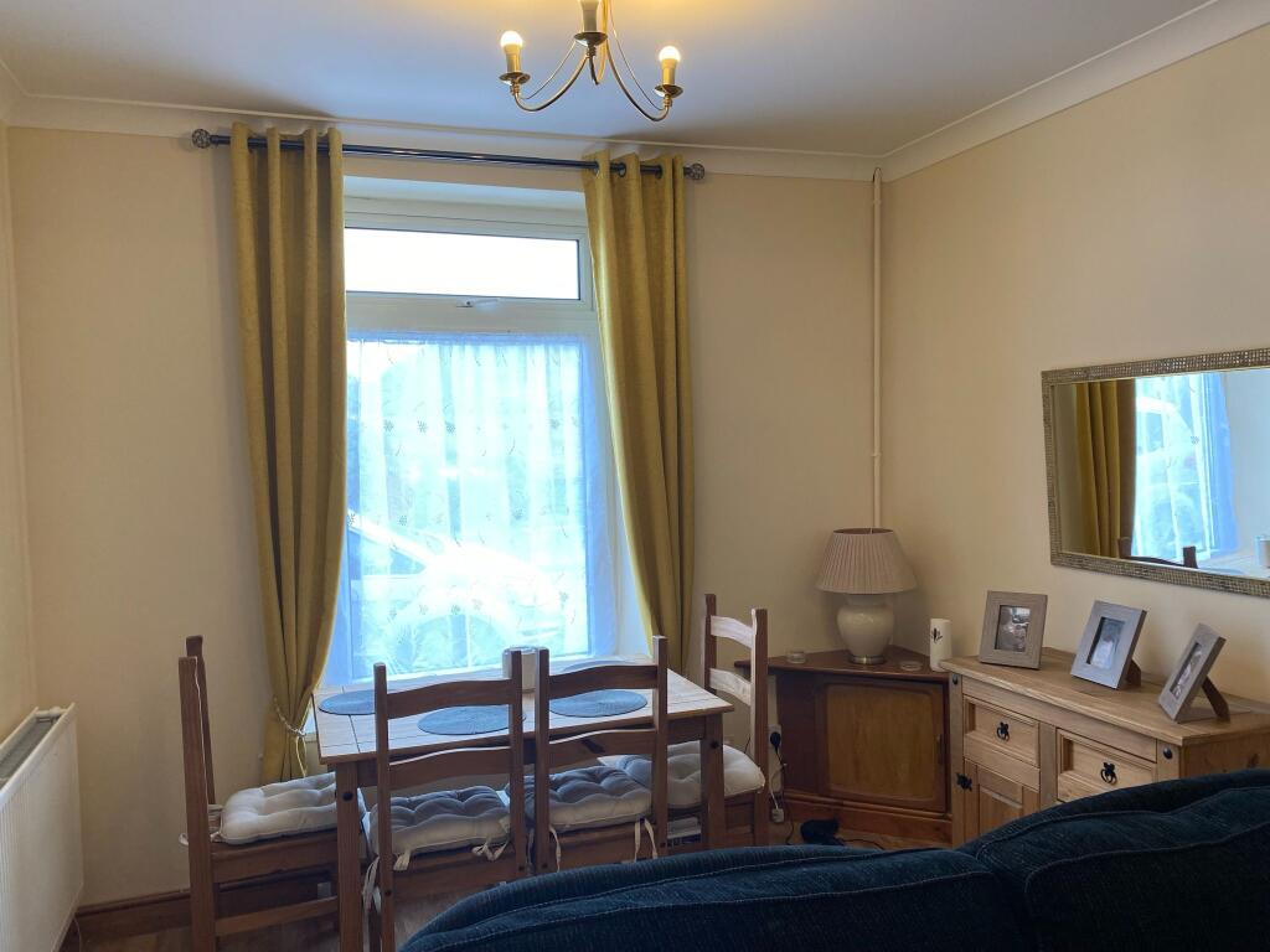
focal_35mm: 26
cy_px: 476
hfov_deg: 67.3
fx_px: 954
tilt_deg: -1.5
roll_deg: +1.0
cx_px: 635
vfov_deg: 53.1
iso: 64
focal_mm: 4.25
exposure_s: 1/100
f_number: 1.8
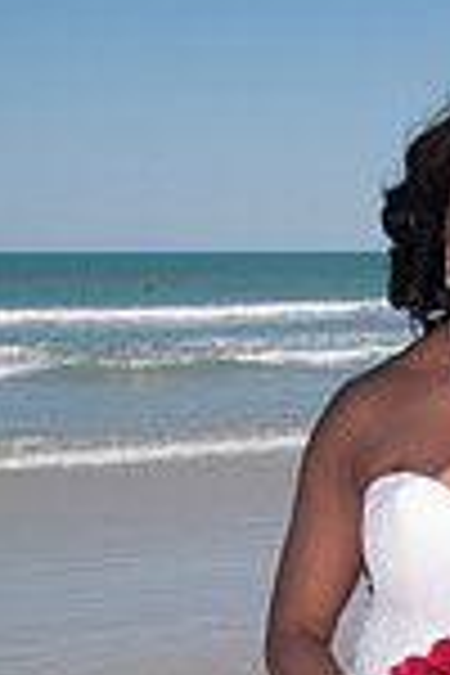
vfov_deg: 20.0
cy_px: 662
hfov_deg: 13.1
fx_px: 1856
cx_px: 668
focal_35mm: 99
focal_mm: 22
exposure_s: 1/250
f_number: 13
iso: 100
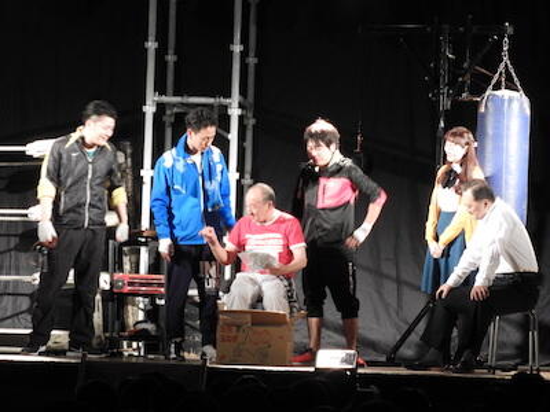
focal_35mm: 300
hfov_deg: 6.6
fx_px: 4767
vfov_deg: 5.0
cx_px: 275
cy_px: 206
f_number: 5.5
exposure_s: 1/20
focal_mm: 53.7
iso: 800
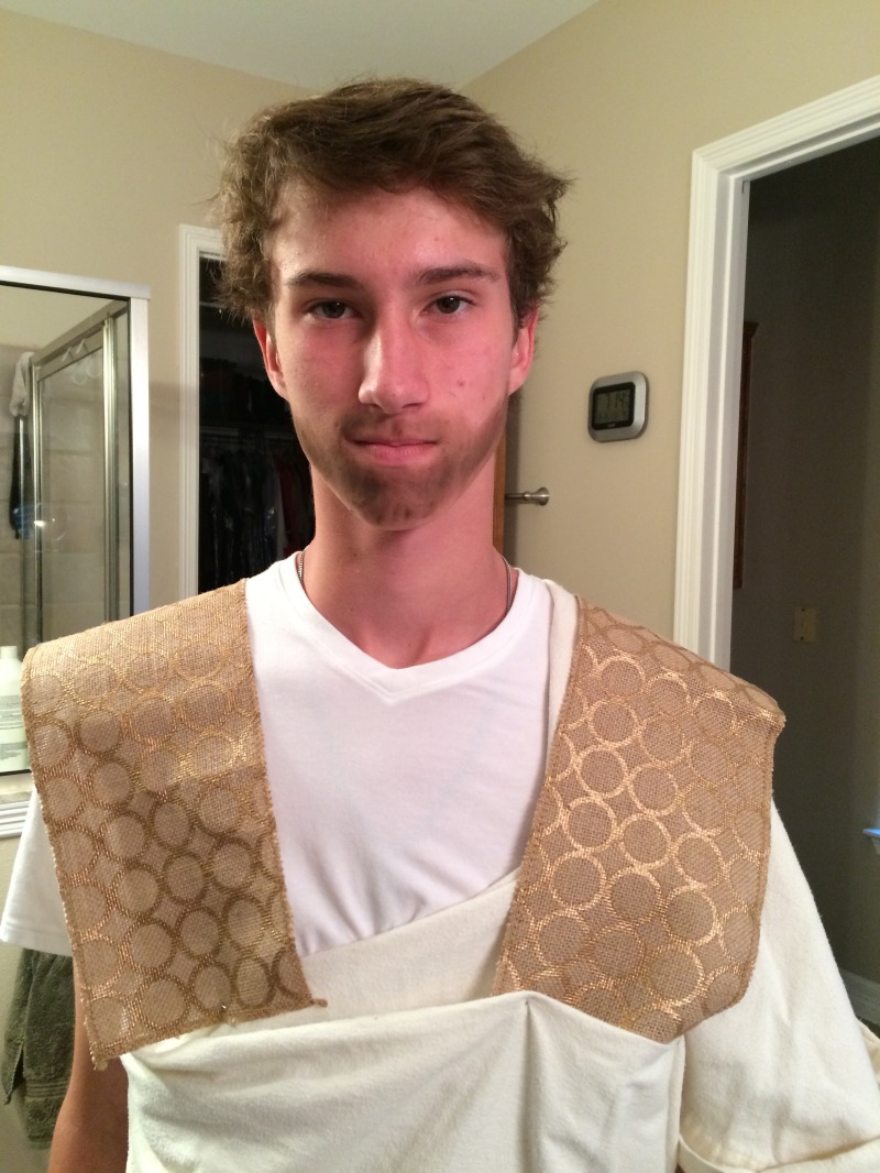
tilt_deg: -4.0
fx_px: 983
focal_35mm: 29
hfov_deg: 48.2
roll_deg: +0.3
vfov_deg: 61.6
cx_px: 440
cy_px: 586
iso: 160
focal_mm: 4.15
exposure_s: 1/30
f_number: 2.2
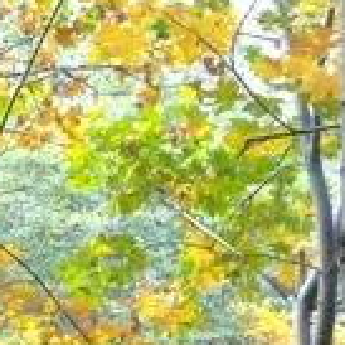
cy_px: 337
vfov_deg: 11.3
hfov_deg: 11.4
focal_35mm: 153
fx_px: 1725
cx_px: 48
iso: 255
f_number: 3.5
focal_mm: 6.6
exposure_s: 1/67.2
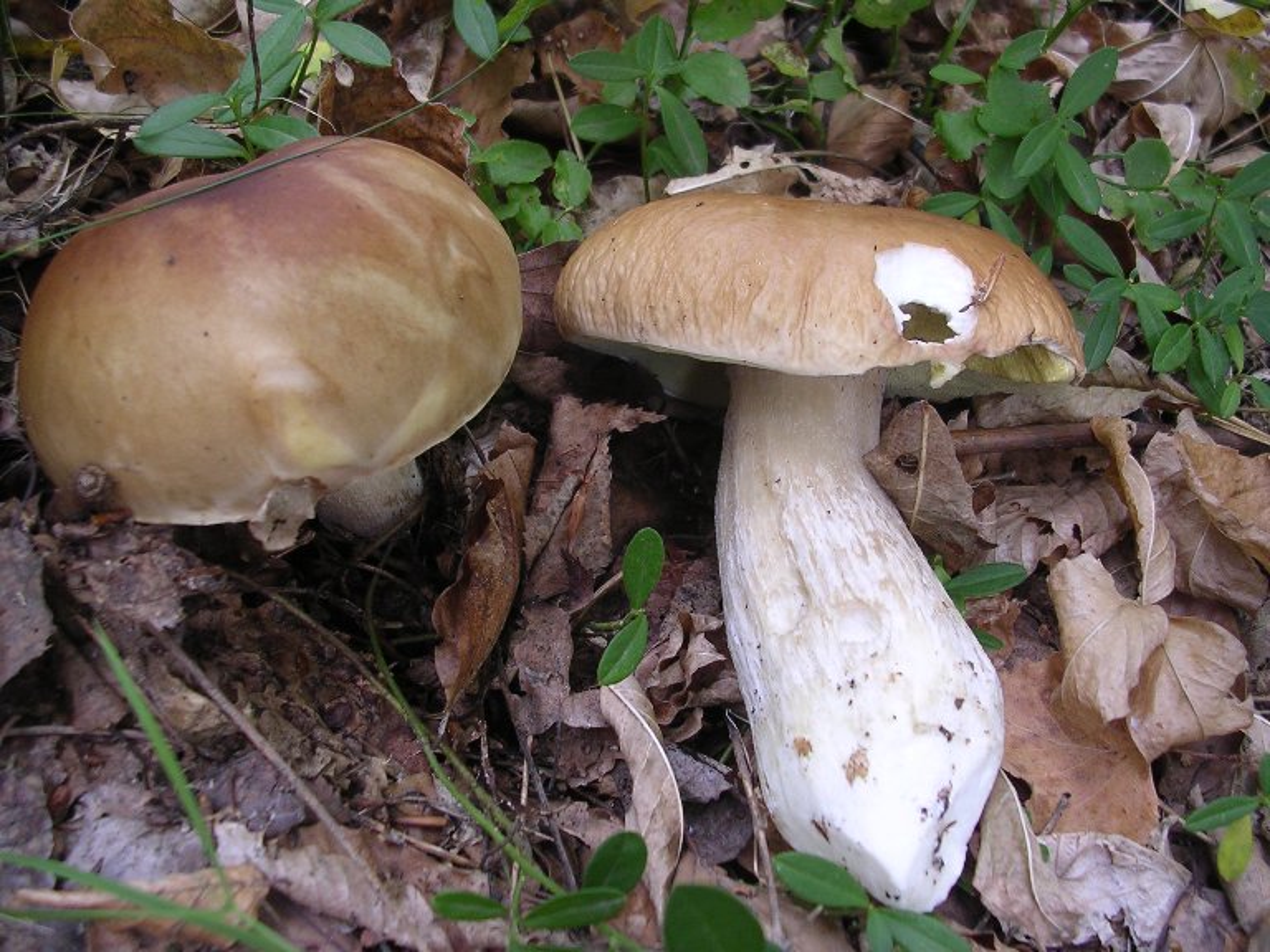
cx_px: 635
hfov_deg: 49.0
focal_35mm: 38
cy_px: 476
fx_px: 1394
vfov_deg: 37.7
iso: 100
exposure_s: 1/12
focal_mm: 5.8
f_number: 2.8
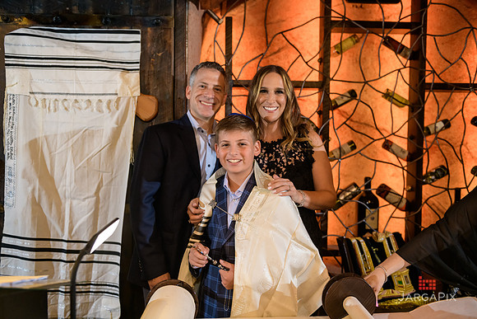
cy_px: 160
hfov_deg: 58.7
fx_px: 424
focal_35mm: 32
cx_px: 238
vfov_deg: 41.1
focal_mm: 32
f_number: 3.2
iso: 1600
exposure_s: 1/125
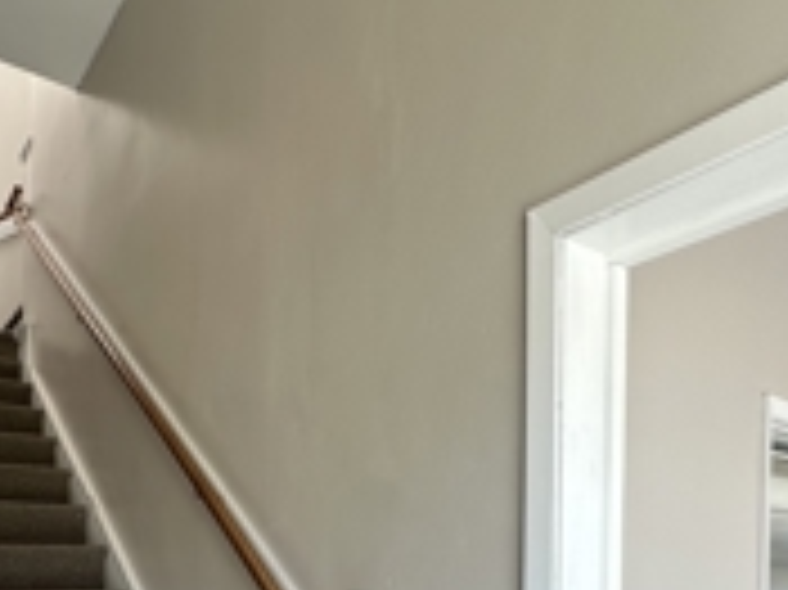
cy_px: 595
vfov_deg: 38.9
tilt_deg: -2.1
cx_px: 351
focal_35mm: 32
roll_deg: -0.6
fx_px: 728
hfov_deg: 56.7
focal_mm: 2.22
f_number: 2.2
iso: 40
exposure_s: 1/120
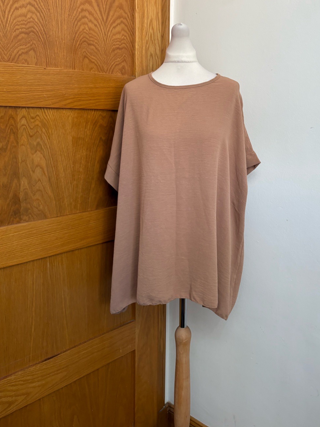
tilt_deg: -6.2
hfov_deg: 44.1
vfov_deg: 56.4
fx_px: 394
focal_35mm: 32
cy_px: 173
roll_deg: -1.6
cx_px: 182
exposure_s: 1/86
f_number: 1.6
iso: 125
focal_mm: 5.96
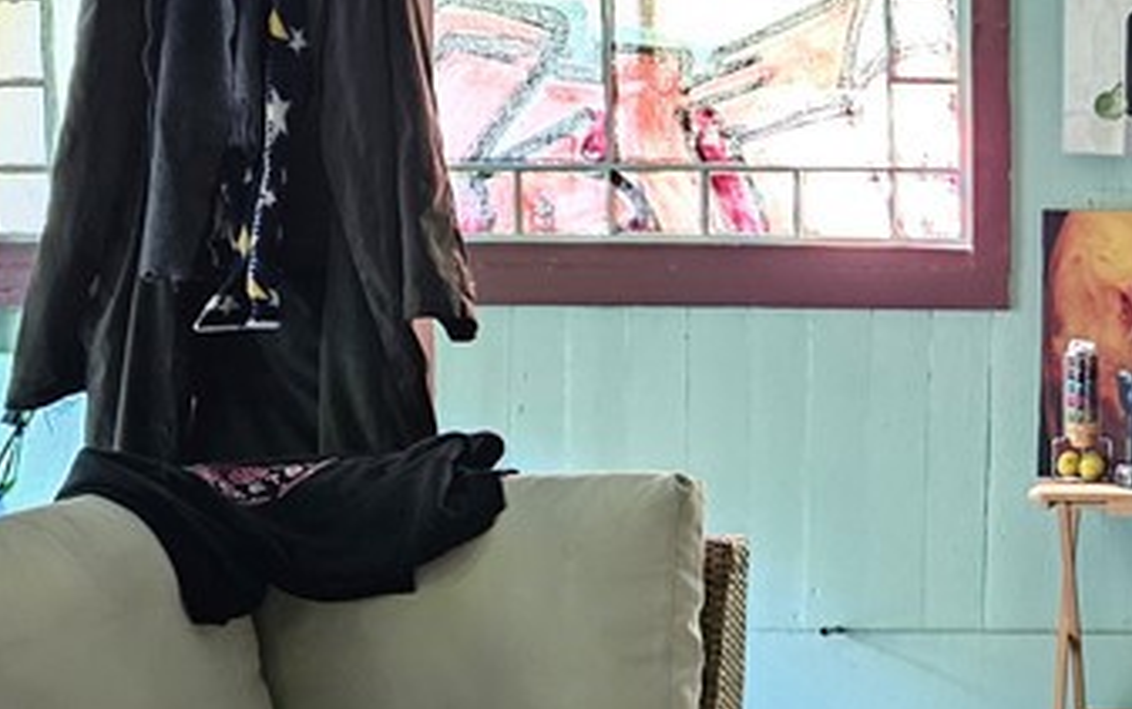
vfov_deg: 17.6
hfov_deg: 25.7
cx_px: 1256
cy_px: 373
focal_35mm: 74
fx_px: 2284
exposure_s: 1/24
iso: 1000
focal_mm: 6.3
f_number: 1.7
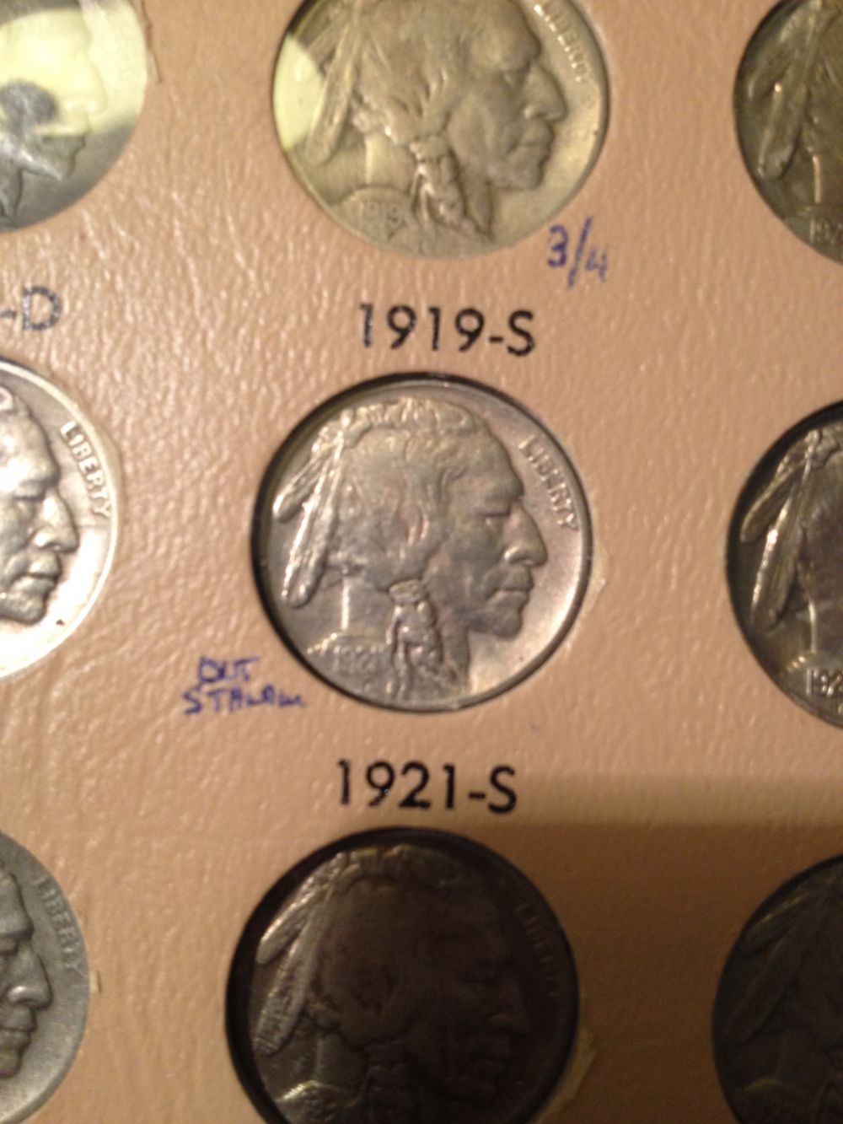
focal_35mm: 35
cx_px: 422
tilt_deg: -26.9
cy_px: 562
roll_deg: -6.6
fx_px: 1136
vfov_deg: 52.6
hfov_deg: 40.7
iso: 125
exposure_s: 1/20
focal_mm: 4.28
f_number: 2.4
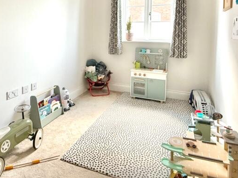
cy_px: 44
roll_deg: +0.1
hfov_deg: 63.0
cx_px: 99
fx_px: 193
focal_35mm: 28
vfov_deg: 47.9
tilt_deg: -3.4
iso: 250
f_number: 2.2
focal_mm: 2.22
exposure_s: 1/99
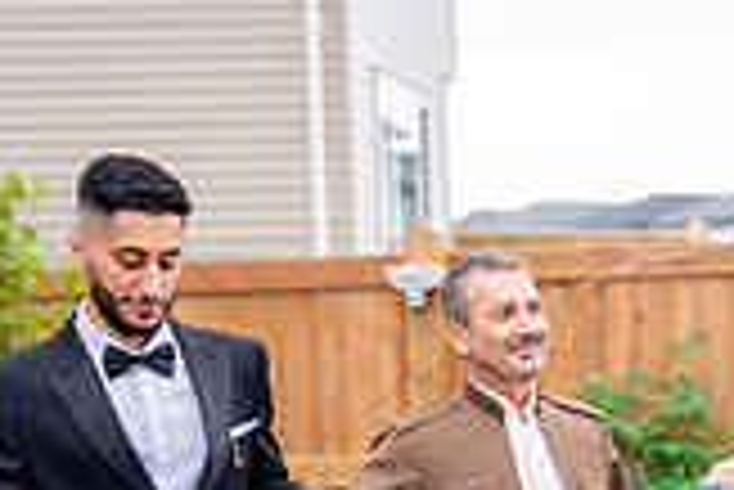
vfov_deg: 12.1
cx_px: 766
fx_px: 2245
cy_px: 654
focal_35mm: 110
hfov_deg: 18.0
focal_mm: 31
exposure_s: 1/400
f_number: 2.8
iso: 100
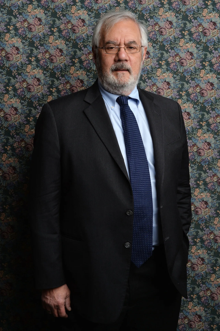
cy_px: 166
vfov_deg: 34.5
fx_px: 532
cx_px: 110
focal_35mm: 58
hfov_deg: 23.4
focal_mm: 58
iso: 320
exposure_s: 1/250
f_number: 13
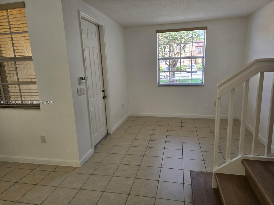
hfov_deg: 73.9
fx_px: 182
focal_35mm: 23
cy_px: 102
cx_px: 137
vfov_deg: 58.9
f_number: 1.7
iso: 32
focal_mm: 6.3
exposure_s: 1/120
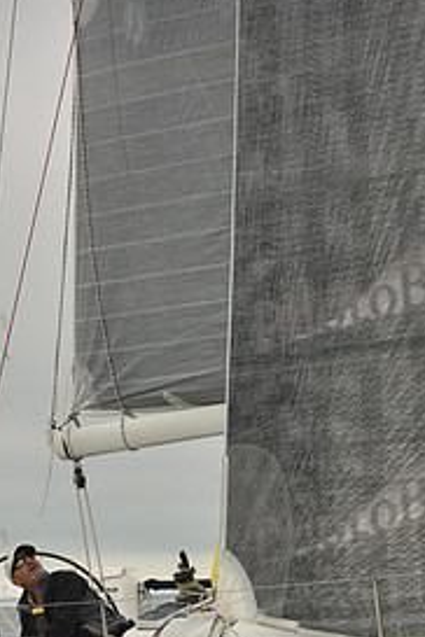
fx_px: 6587
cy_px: 660
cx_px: 130
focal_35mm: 372
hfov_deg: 3.7
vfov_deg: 5.5
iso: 320
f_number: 7.1
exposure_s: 1/800
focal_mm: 175
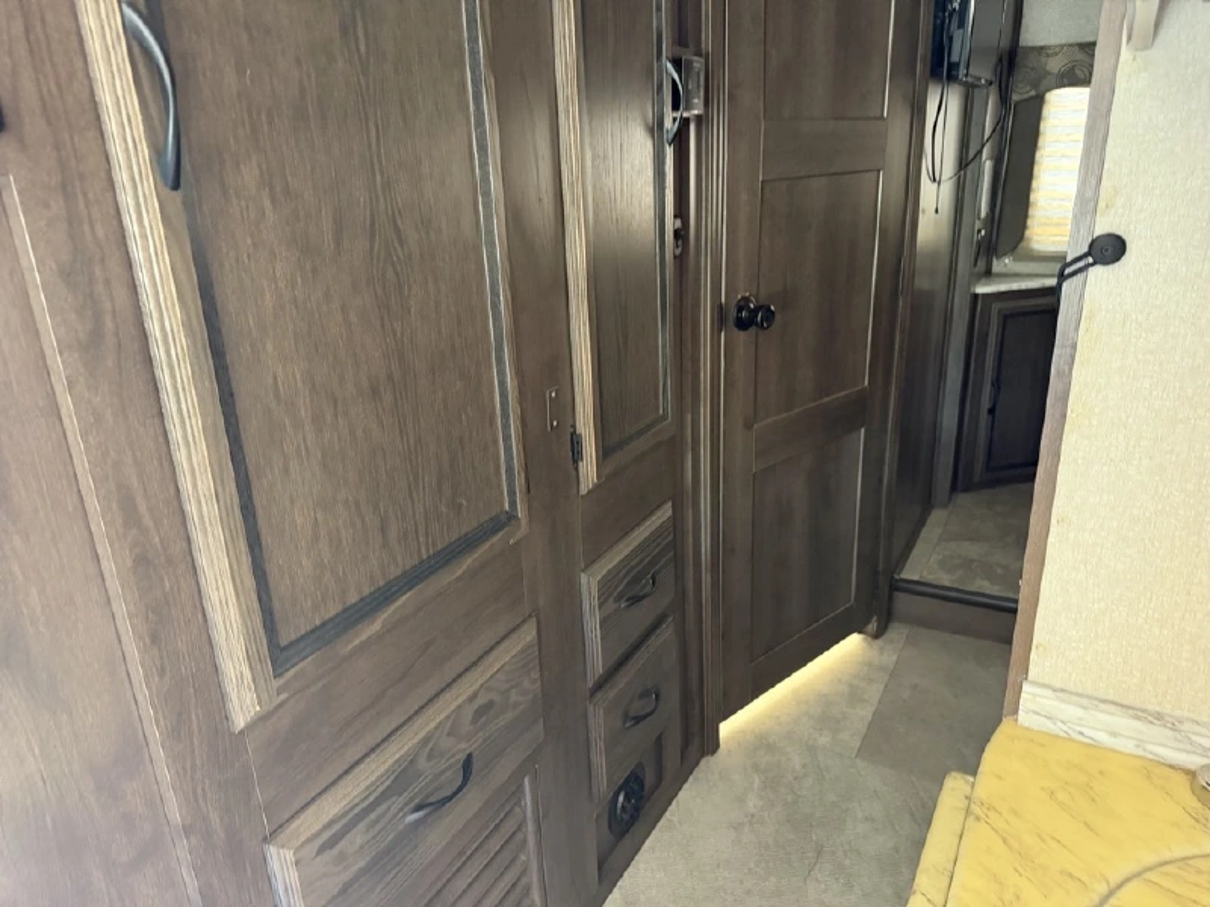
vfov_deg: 56.8
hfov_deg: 71.6
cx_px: 605
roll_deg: +3.2
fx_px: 839
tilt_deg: -16.4
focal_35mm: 24
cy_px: 454
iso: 800
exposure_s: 1/51
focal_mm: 6.76
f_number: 1.78
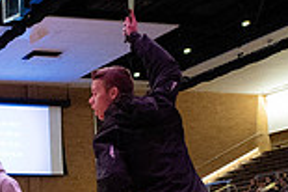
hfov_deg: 17.8
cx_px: -143
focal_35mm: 103
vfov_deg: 13.1
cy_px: 188
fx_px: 823
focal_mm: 24
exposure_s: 1/1000
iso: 10000
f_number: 2.8
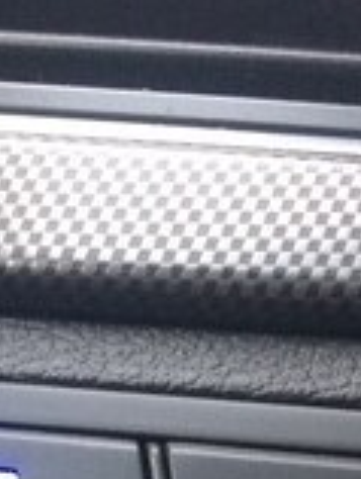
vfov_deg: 18.7
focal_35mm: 91
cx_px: -21
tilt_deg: -18.4
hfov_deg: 15.9
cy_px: 737
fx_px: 1262
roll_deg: -0.4
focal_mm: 4.15
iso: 250
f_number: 2.2
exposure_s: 1/33
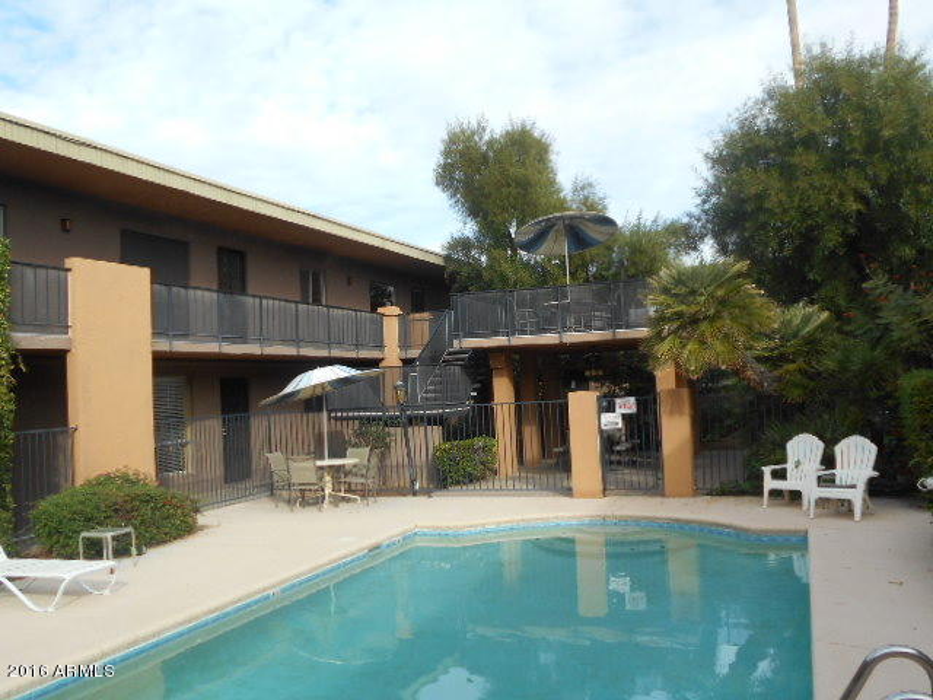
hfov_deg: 56.8
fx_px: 862
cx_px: 466
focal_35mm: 32
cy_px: 350
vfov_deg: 44.2
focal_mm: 5.8
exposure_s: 1/500
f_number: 3.6
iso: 80
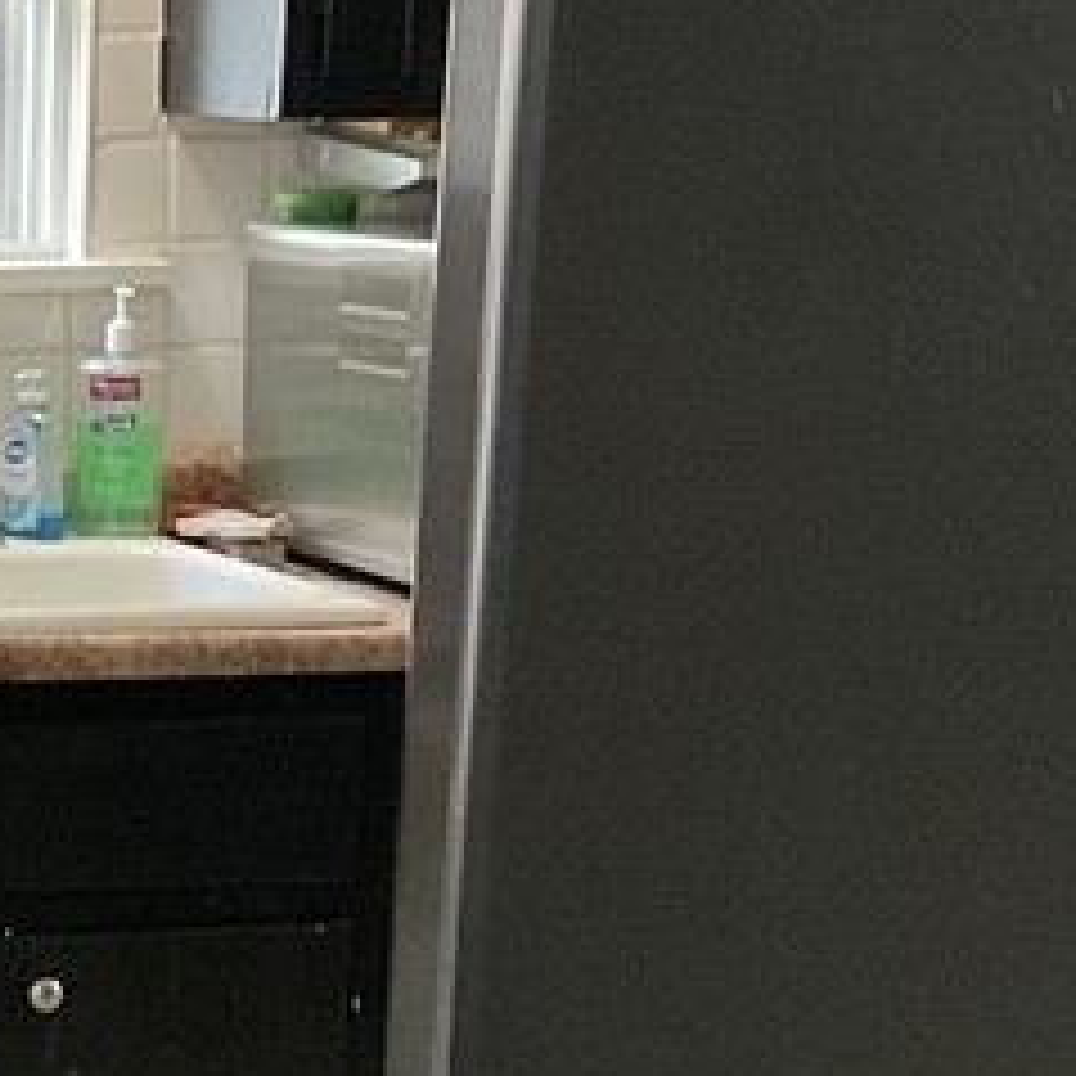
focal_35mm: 110
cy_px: 698
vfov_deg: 15.8
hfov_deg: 14.4
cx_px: -680
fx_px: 3868
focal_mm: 3
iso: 500
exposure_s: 1/30
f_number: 1.8
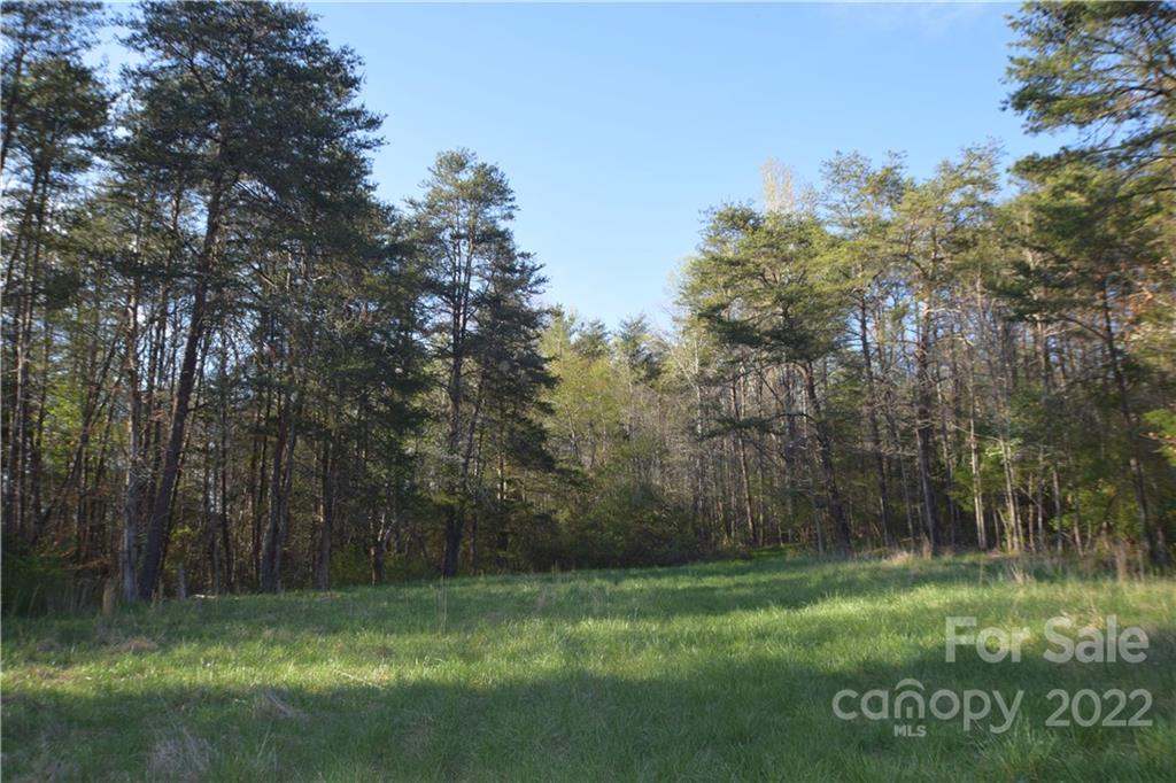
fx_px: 1176
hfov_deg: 53.1
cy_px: 392
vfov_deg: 36.8
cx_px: 588
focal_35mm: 36
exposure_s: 1/200
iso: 100
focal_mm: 24
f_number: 4
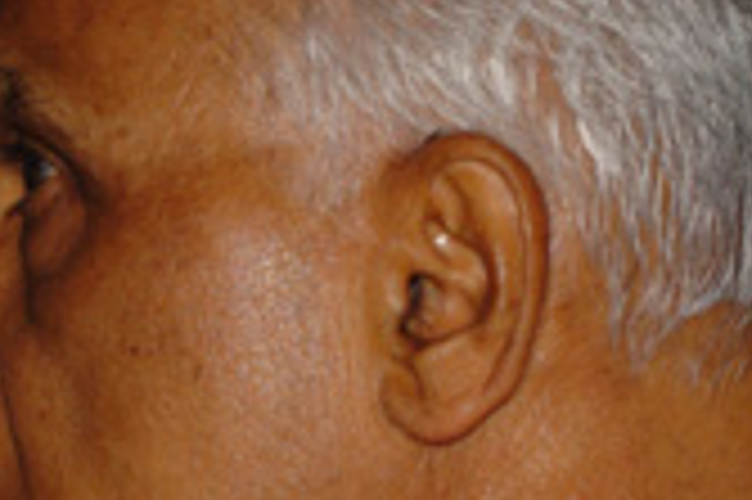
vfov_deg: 2.1
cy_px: 354
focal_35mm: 647
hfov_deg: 3.2
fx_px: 13502
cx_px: 108
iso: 400
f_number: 5.6
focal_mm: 120
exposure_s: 1/30
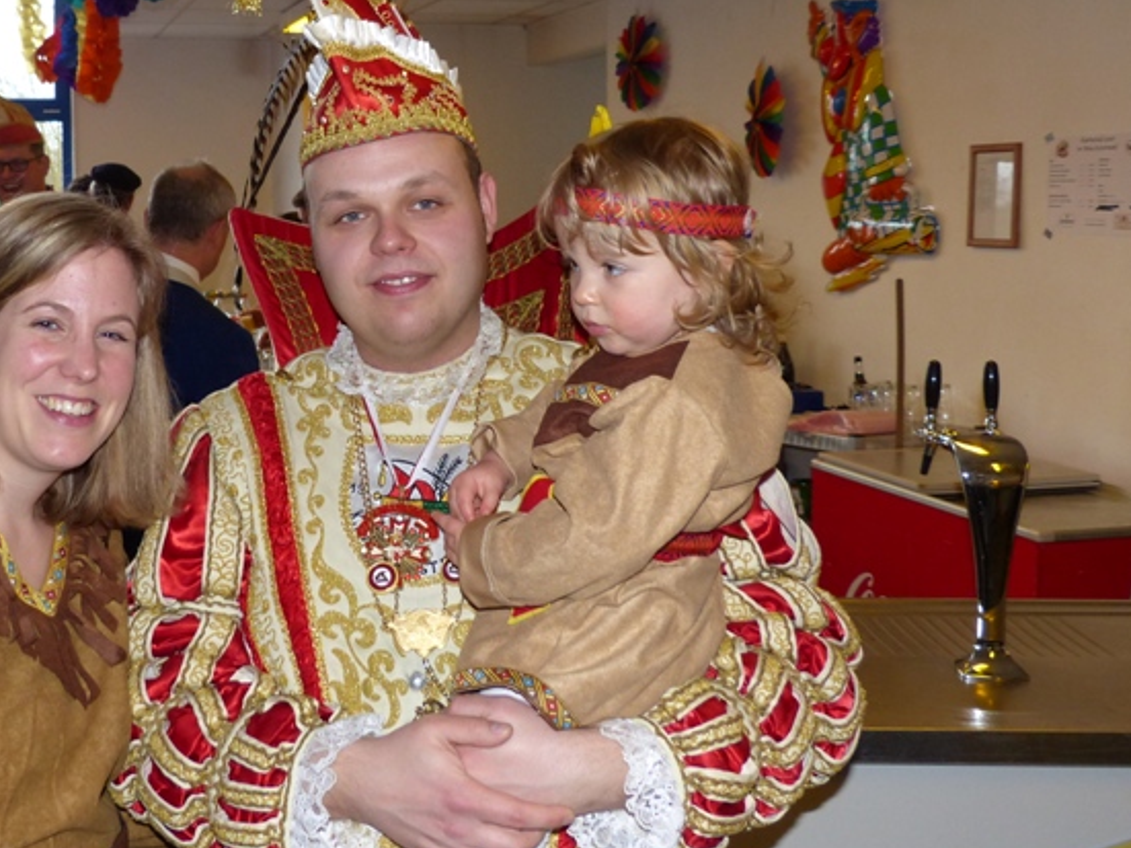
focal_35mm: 45
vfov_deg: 31.9
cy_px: 271
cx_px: 357
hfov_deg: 41.4
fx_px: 1470
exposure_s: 1/80
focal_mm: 5.6
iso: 200
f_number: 2.8
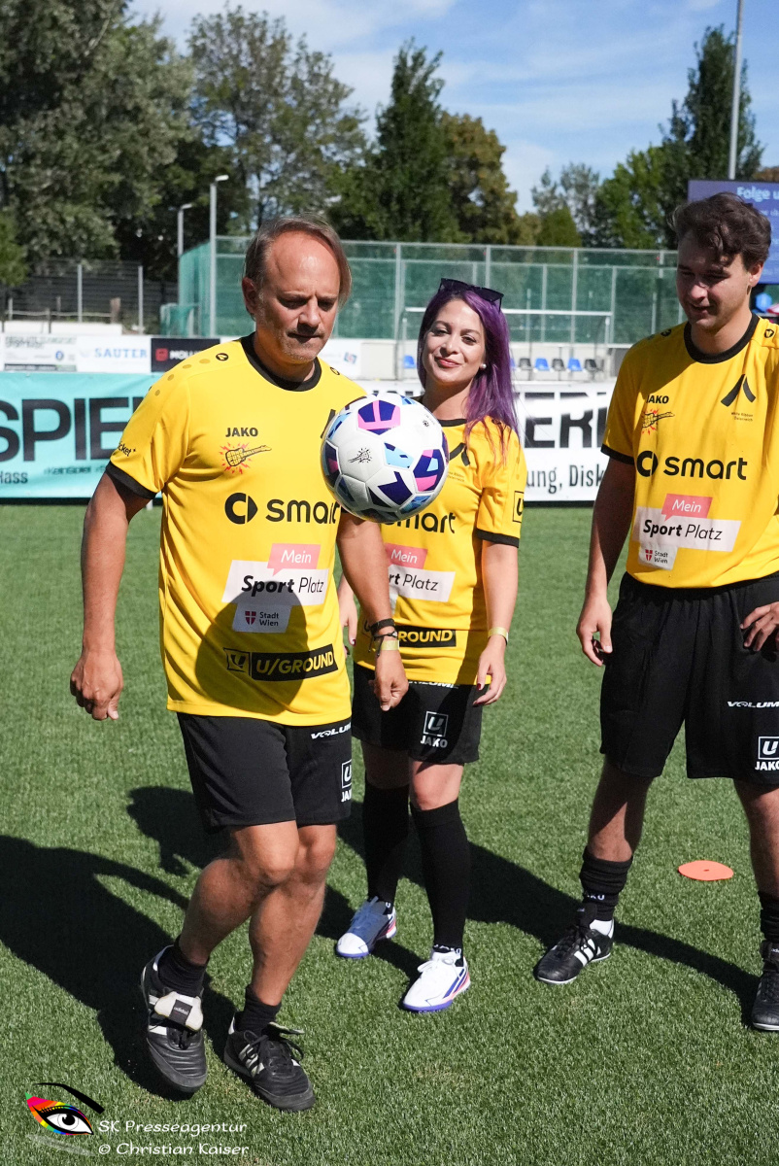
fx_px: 1588
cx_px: 390
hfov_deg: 27.6
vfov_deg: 40.3
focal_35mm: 49
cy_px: 583
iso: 5000
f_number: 4.5
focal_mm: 33
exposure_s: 1/80000
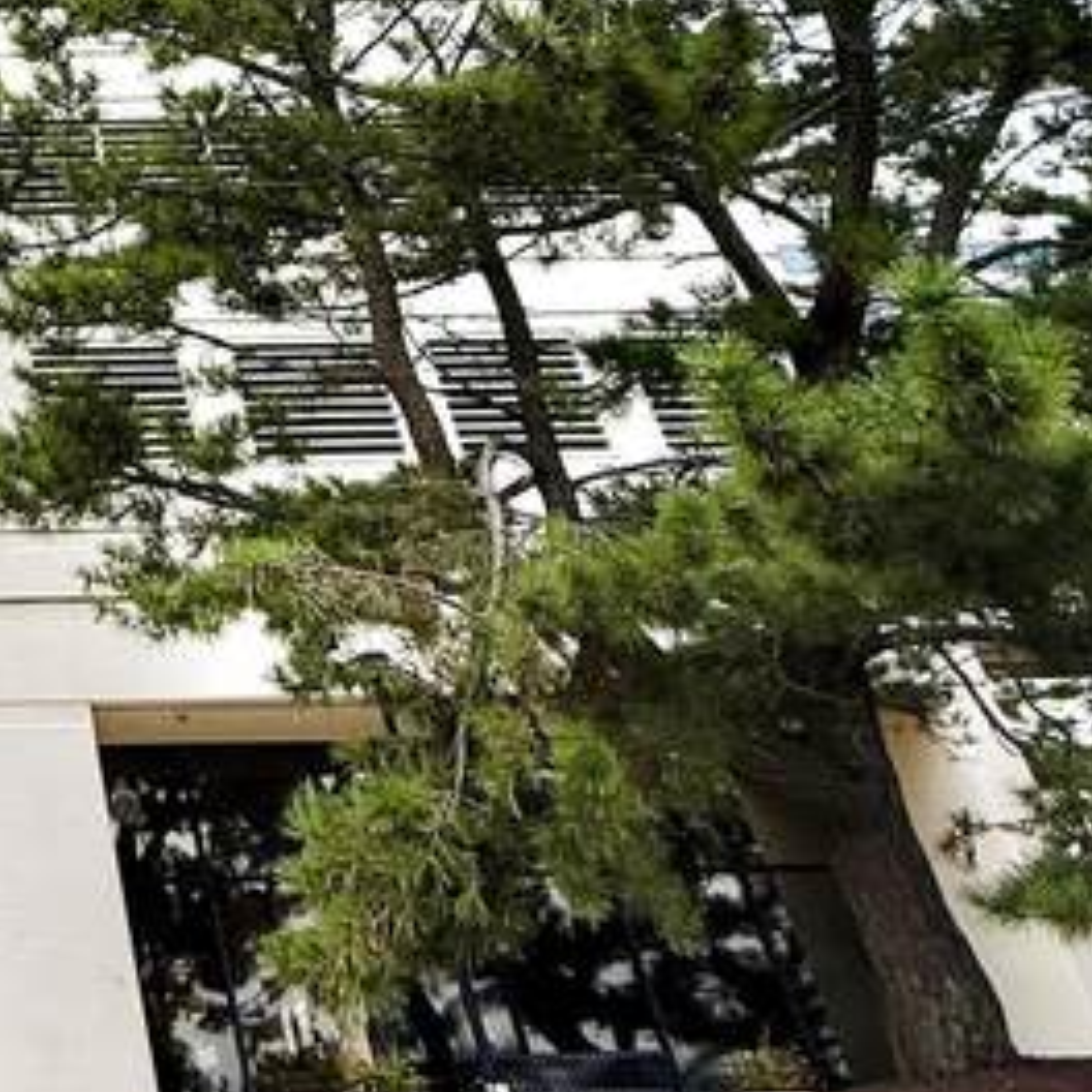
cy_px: 99
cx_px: -372
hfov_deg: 29.3
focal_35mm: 45
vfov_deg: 35.3
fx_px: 1606
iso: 50
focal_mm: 2.22
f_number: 2.2
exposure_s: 1/255
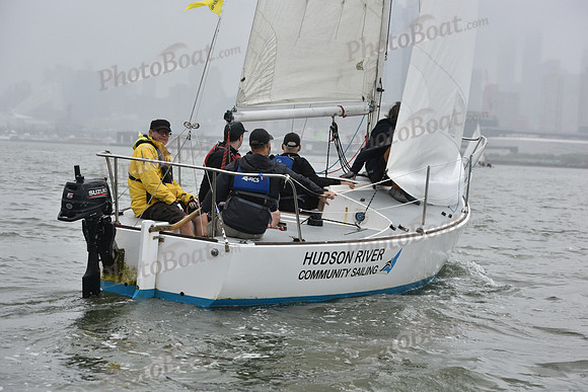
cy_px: 196
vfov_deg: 14.4
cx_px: 294
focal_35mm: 95
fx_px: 1552
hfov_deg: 21.5
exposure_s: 1/800
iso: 400
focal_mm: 95
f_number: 6.3
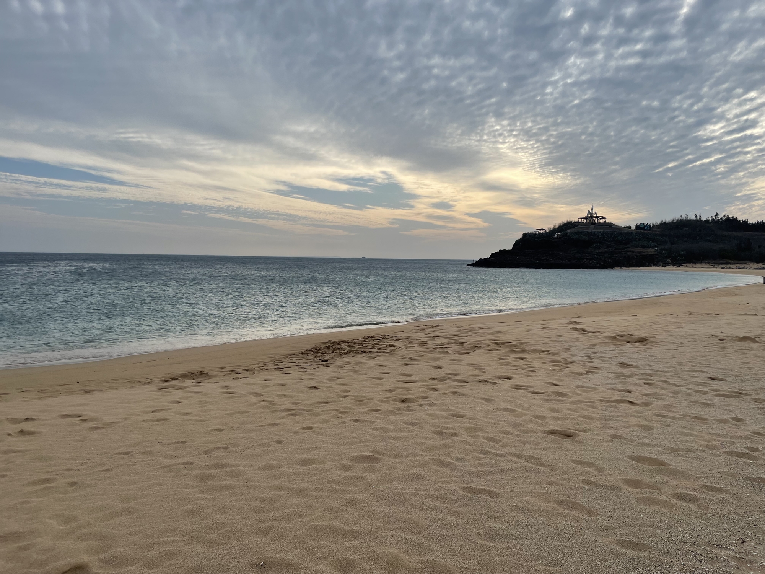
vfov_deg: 53.1
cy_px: 287
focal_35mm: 26
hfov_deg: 67.3
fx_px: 575
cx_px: 382
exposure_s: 1/2304
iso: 32
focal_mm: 4.2
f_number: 1.6
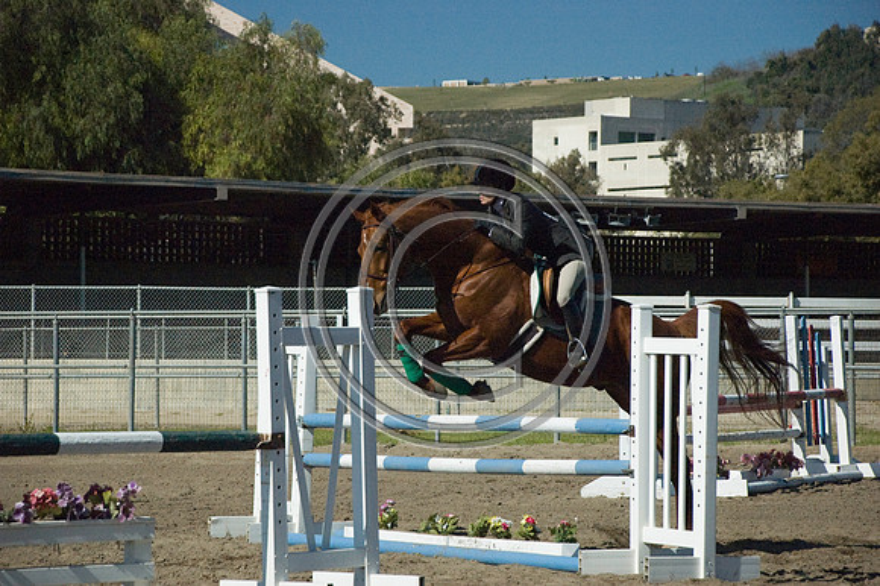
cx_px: 440
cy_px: 293
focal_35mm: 142
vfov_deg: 9.6
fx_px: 3481
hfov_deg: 14.4
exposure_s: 1/2500
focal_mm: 95
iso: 800
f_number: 5.6
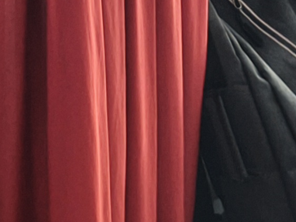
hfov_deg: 9.9
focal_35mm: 197
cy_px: -496
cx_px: -85
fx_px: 1685
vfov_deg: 6.7
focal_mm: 6.57
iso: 640
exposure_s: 1/50
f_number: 1.6
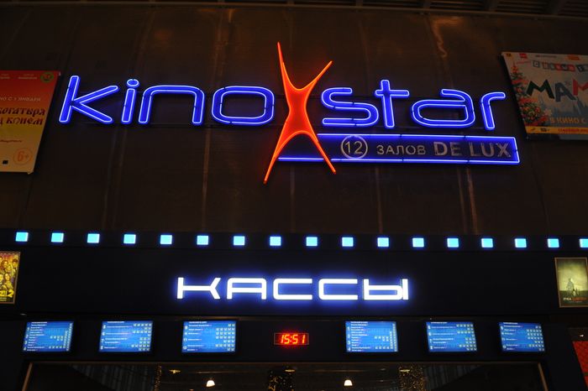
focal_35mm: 24
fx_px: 392
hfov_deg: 73.8
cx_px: 294
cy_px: 196
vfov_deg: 53.1
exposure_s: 1/60
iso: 2000
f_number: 5.6
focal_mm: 24
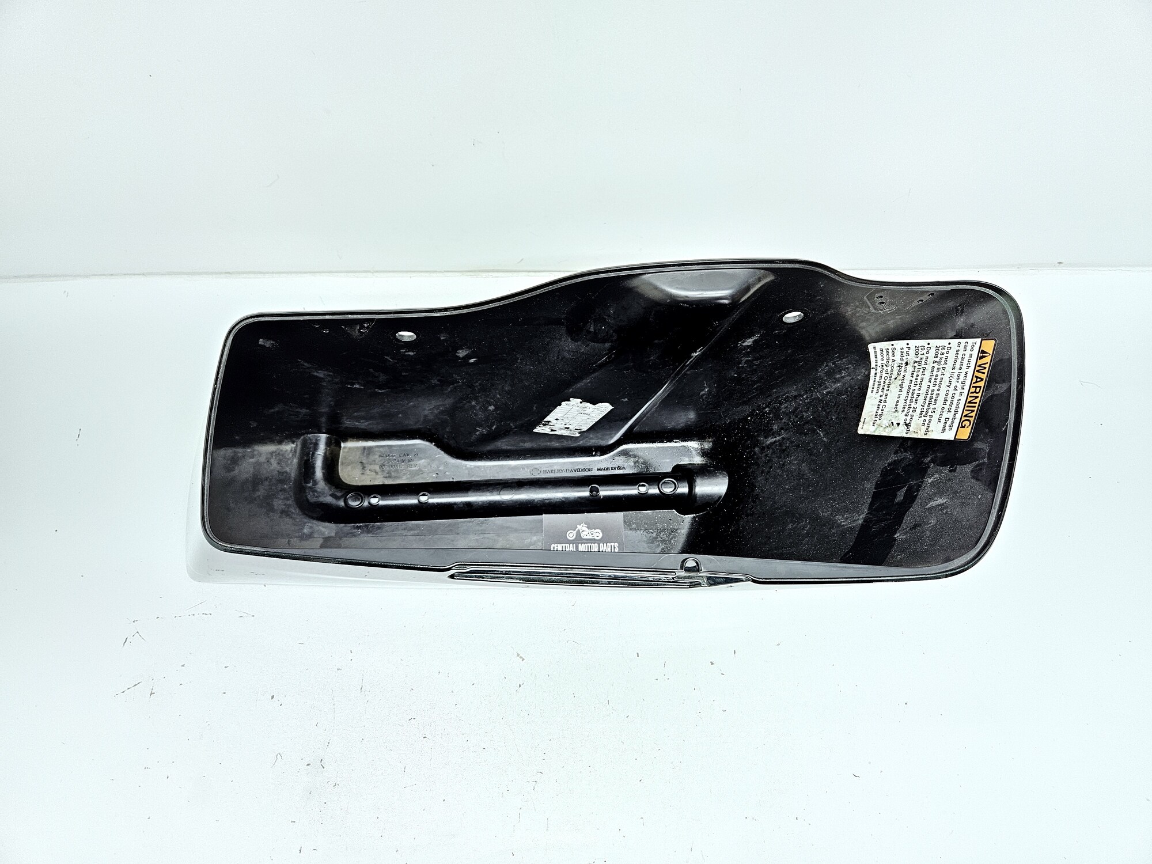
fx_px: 765
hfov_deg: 73.9
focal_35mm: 23
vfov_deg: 58.9
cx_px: 576
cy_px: 432
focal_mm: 5.4
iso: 200
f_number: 1.8
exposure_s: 1/100
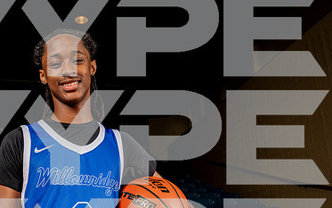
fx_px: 344
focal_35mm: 38
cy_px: 138
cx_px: 102
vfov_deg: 33.3
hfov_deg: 50.3
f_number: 7.1
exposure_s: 1/125
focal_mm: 24
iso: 160
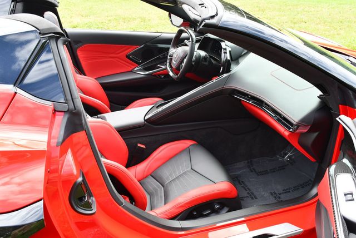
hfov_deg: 53.1
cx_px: 178
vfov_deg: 36.9
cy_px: 119
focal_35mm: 36
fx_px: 356
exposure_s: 1/250
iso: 400
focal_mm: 18
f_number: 5.6
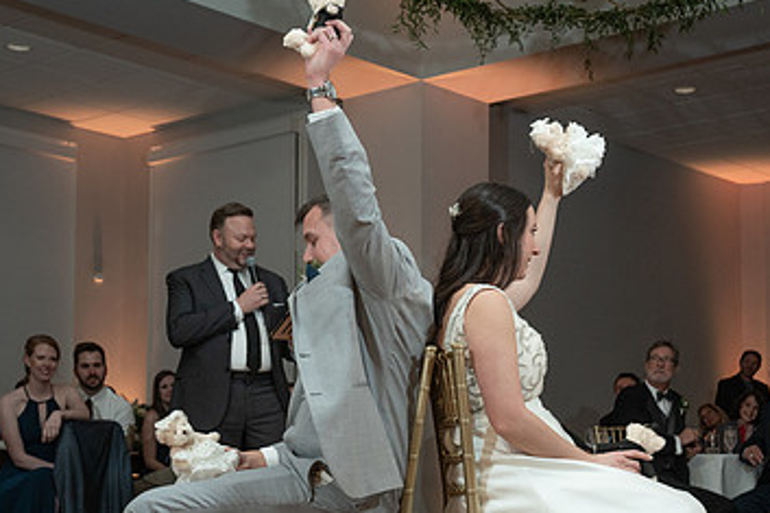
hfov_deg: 31.0
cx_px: 421
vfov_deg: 20.7
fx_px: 1390
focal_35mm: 65
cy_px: 390
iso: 2000
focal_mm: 39
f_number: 5.6
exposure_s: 1/200
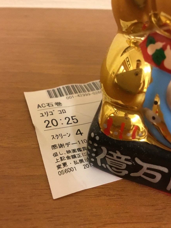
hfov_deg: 44.2
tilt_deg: -39.7
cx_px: 84
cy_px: 117
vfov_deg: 56.8
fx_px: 211
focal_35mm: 32
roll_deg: -1.4
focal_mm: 3.3
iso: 200
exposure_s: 1/25
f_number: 2.4
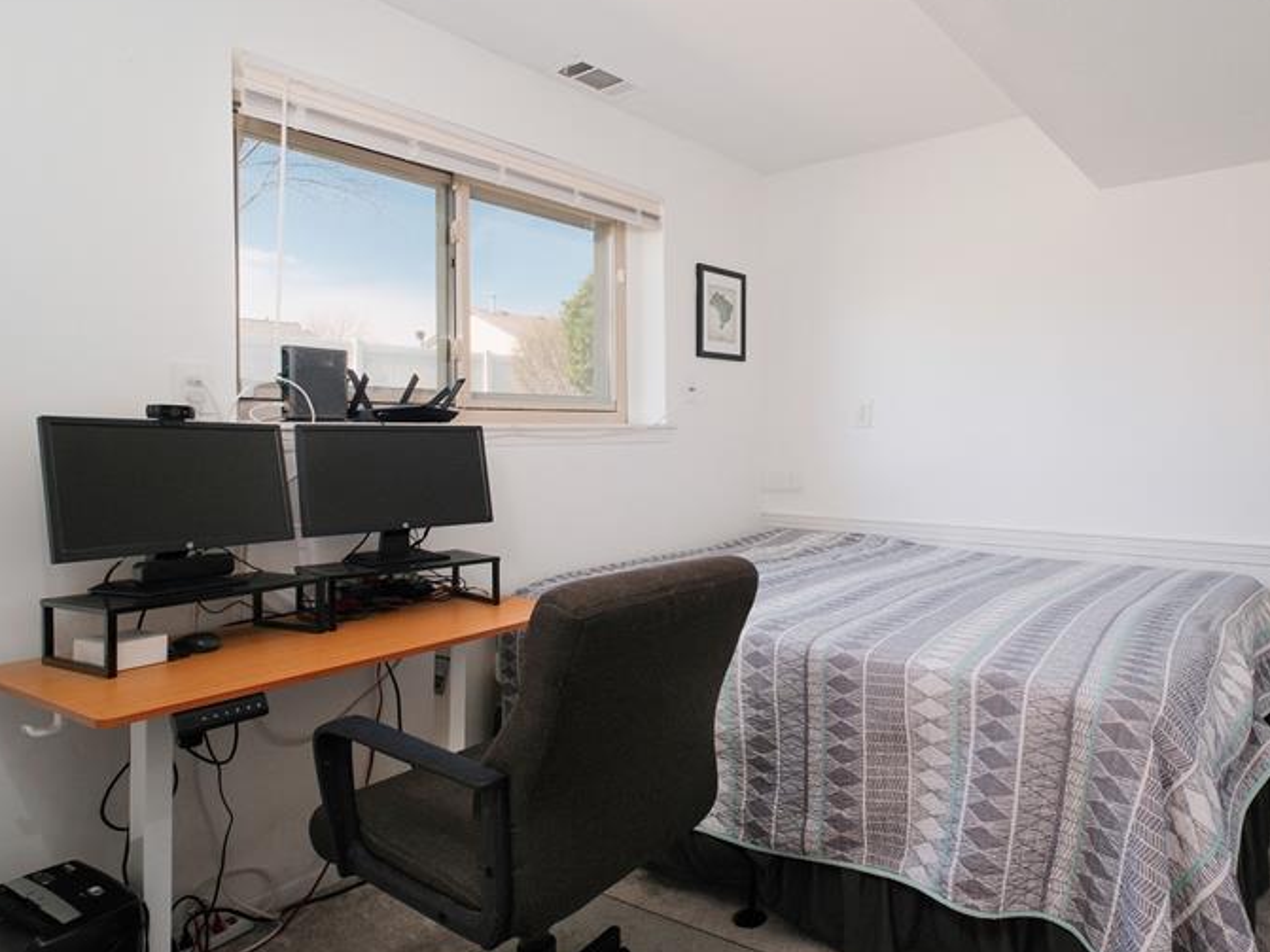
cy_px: 435
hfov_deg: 74.4
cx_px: 829
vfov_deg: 61.0
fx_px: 807
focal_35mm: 22
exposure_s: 1/125
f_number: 7.1
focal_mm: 10
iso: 500
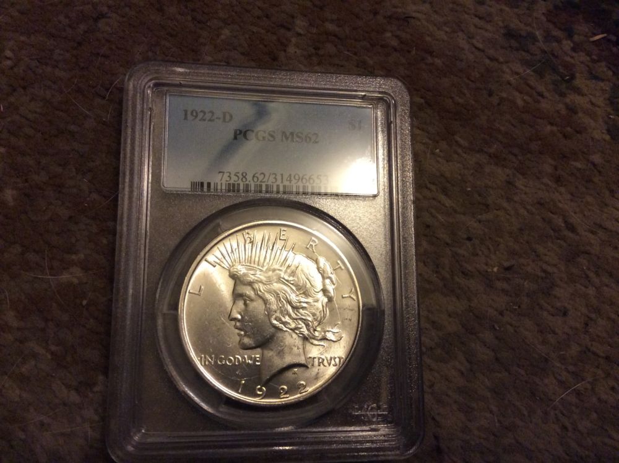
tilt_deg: -76.7
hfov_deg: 56.9
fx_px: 571
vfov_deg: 44.1
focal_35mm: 32
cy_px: 232
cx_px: 310
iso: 250
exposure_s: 1/15
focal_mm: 3.3
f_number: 2.4
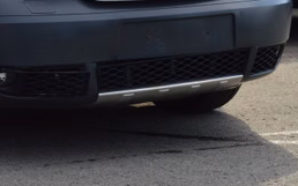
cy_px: -22
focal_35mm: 159
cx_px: -39
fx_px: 1291
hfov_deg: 12.9
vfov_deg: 8.2
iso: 400
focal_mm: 42
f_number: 10
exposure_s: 1/250
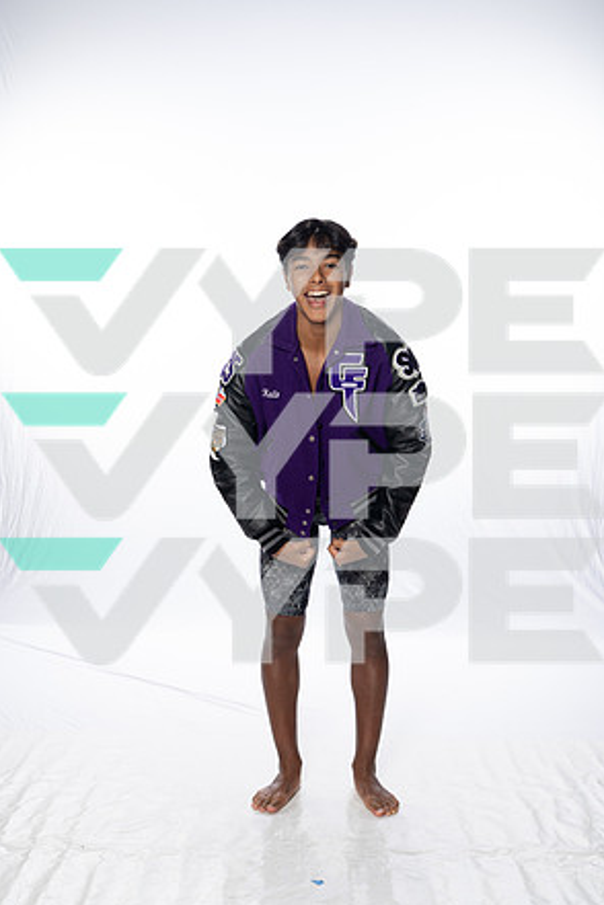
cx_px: 306
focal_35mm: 51
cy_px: 458
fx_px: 1283
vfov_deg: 38.9
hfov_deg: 26.5
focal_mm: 50
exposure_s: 1/250
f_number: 8
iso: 800
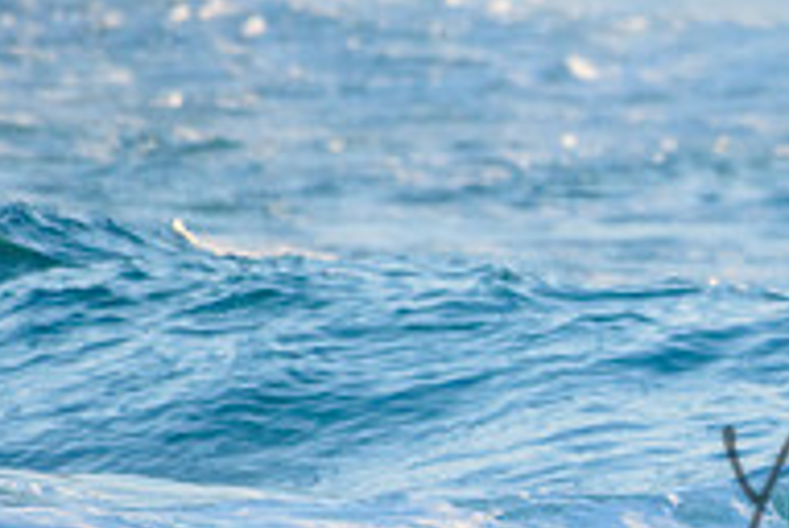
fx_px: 40806
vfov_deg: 0.7
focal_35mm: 1859
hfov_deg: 1.1
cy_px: 621
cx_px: 1404
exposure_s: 1/2000
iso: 640
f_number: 5.6
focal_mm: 500
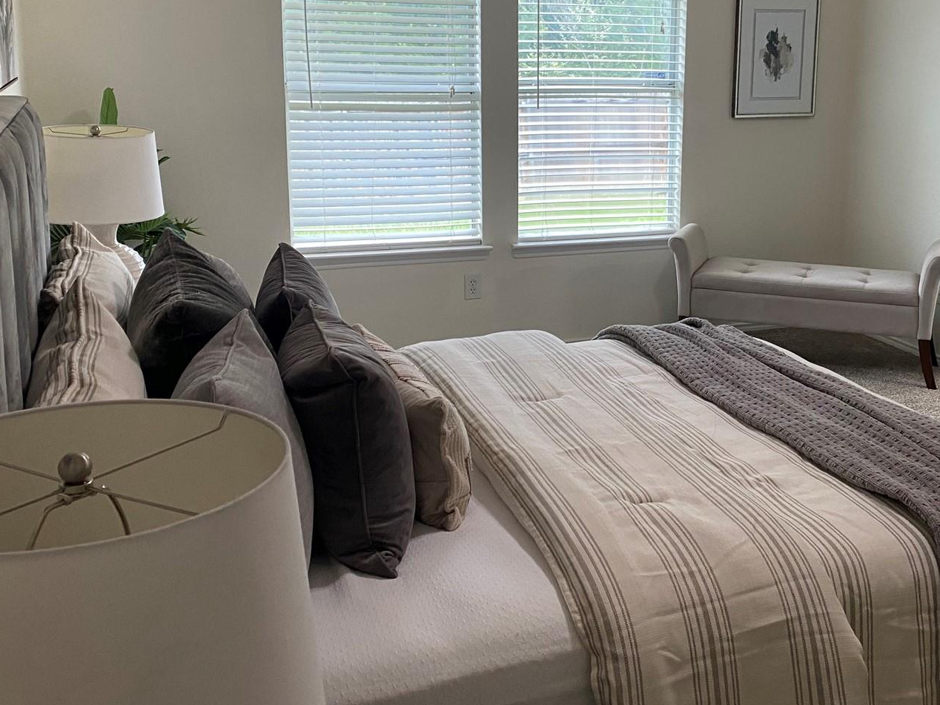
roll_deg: -0.9
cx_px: 612
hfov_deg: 44.3
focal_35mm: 42
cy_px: 224
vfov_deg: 34.0
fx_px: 1141
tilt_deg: -10.7
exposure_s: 1/60
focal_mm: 4.25
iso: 100
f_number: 1.8
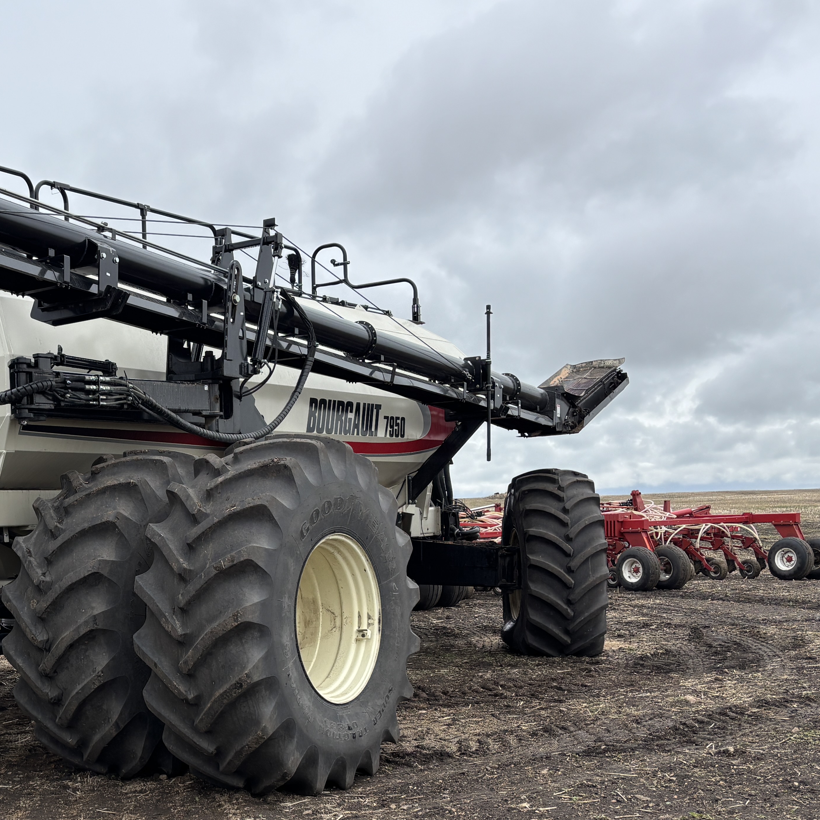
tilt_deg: -4.0
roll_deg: +1.8
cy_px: 560
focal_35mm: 47
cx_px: 81
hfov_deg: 34.1
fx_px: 1260
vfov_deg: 35.6
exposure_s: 1/1721
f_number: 1.6
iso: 50
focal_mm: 5.96
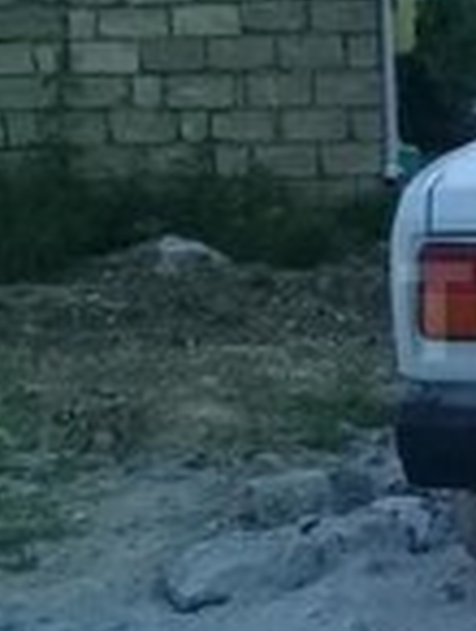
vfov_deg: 18.7
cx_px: 731
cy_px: 311
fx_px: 1920
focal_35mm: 105
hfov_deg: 13.3
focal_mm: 3.3
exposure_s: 1/33
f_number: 2.2
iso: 160
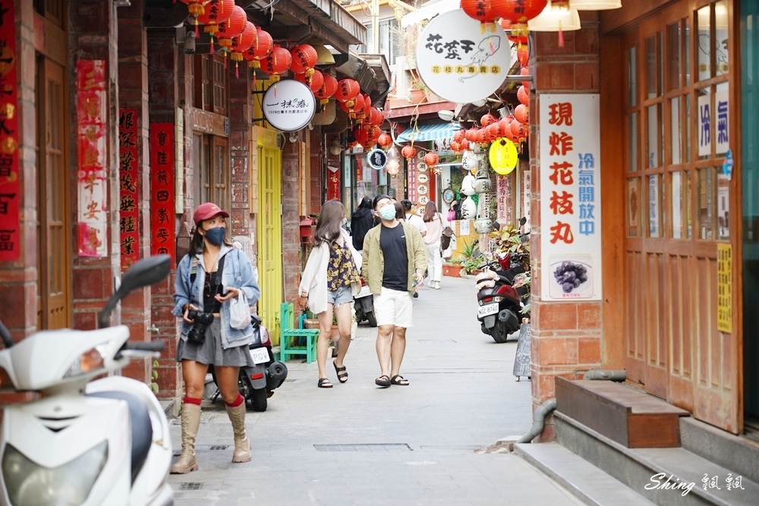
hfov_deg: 19.5
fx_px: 2214
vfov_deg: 13.0
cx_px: 380
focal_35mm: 105
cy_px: 253
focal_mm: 105
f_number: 5
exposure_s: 1/125
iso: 320
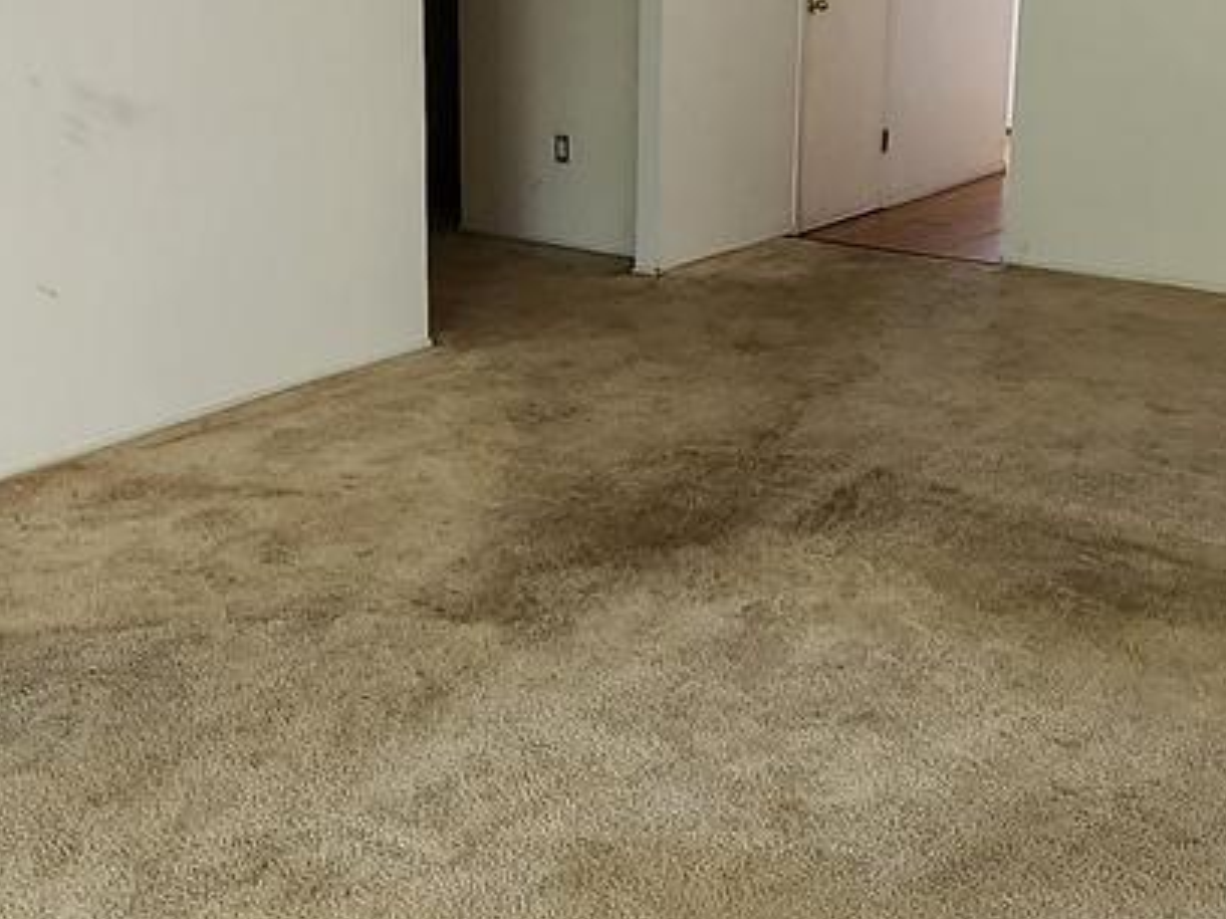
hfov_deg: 41.2
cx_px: 615
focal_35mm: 46
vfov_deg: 31.3
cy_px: 316
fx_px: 1629
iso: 200
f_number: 2.2
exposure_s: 1/60
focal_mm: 2.2
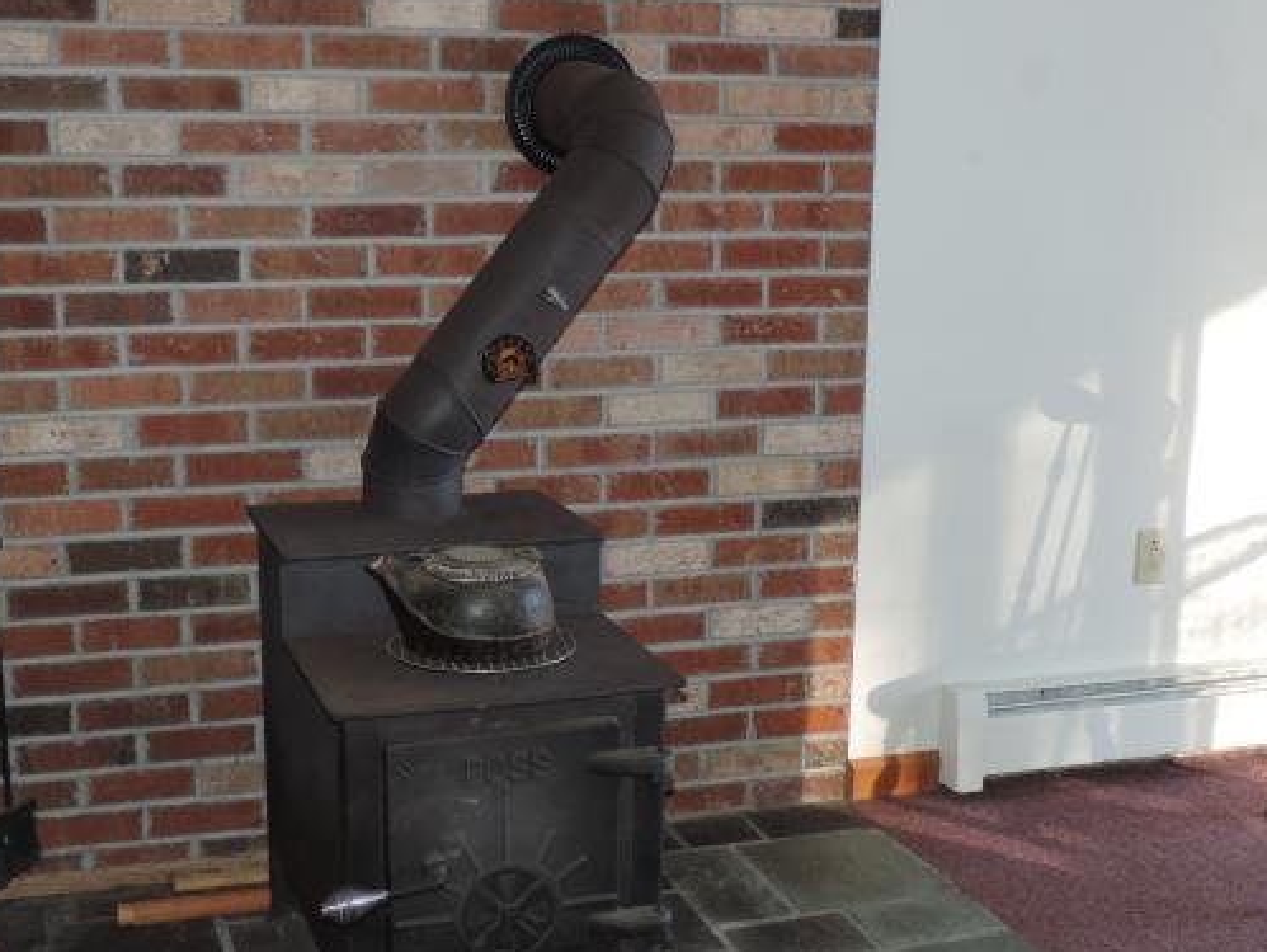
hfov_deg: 38.1
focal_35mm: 50
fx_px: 1831
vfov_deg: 29.1
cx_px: 561
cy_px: 500
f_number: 3.4
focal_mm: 7.6
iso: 200
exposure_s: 1/30
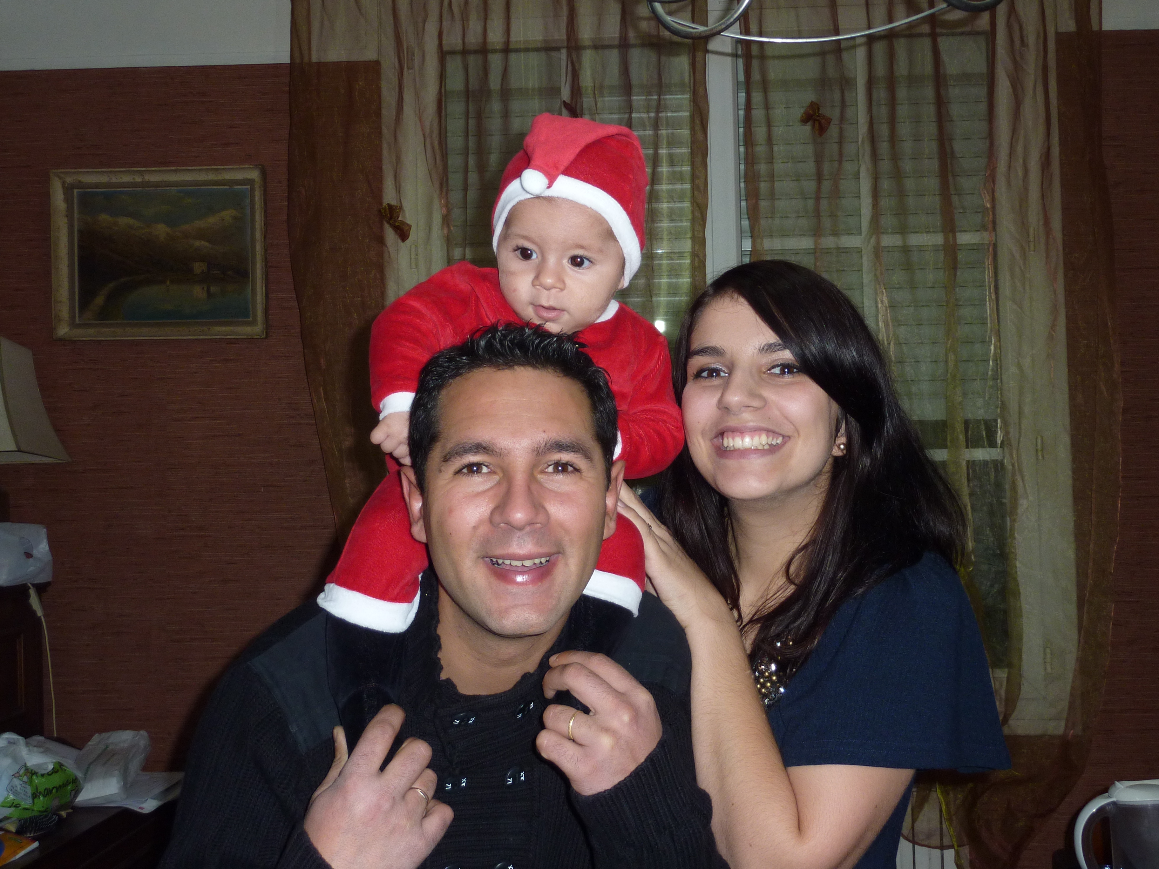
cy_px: 434
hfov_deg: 50.1
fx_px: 1239
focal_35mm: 37
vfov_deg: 38.7
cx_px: 580
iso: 125
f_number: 3.6
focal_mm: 6.1
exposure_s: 1/30
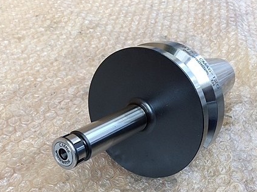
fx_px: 326
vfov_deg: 32.3
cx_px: 92
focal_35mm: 44
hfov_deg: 42.5
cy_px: 140
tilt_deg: -49.4
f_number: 2.2
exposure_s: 1/30
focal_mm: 4.15
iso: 40
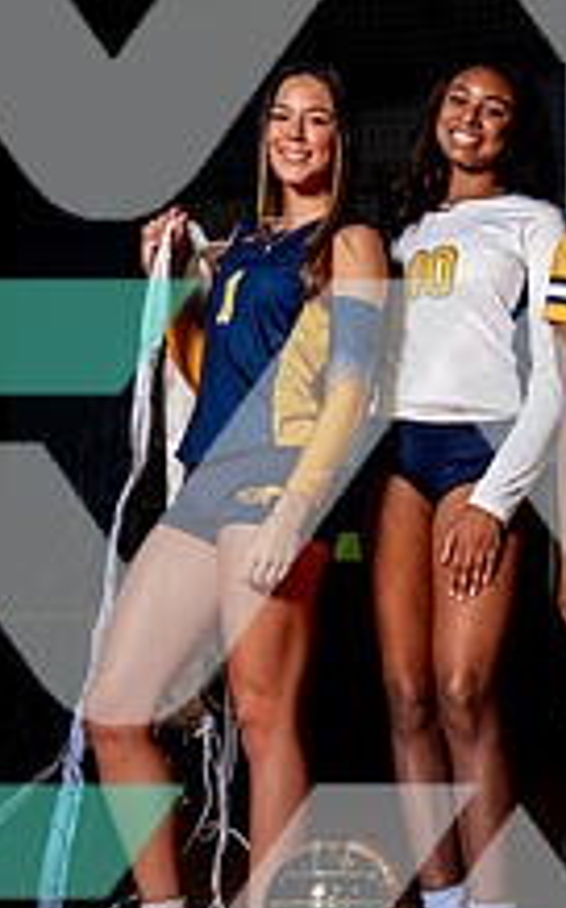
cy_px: 502
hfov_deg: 17.6
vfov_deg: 30.6
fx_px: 1656
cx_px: 824
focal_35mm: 67
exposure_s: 1/200
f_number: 5
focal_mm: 24
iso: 250
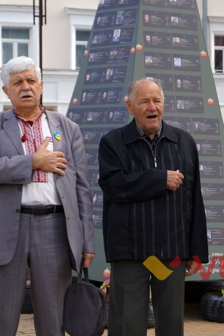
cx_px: 99
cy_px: 169
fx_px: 1063
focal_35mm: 114
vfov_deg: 17.9
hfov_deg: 12.0
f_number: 5.6
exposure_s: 1/160
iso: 125
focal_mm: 50
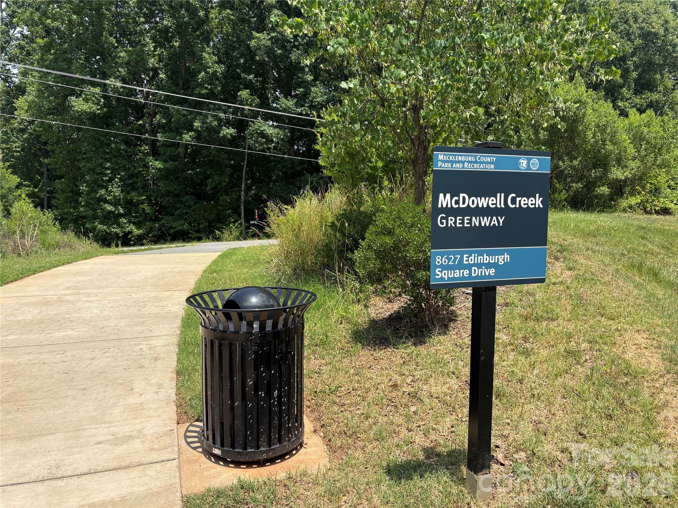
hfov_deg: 67.3
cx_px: 339
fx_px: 509
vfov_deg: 53.1
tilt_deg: -5.9
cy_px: 254
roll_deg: -0.4
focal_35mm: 26
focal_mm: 5.96
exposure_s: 1/2242
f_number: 1.6
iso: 50
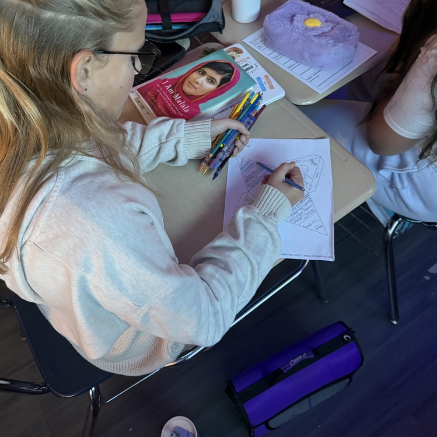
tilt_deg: -53.5
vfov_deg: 54.9
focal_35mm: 29
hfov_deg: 55.6
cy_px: 162
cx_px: 216
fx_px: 414
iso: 640
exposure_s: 1/60
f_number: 1.78
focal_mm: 6.76
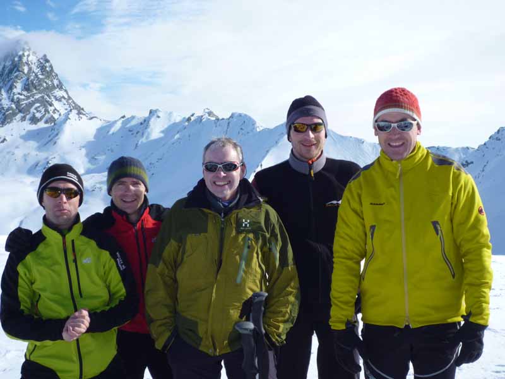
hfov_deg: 36.2
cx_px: 252
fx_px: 773
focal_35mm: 53
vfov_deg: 27.5
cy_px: 190
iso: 100
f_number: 4.3
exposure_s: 1/500
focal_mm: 9.3
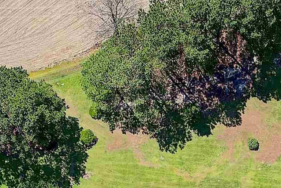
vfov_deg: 14.9
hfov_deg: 23.1
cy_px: 235
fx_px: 687
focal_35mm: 88
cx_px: 166
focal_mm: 8.4
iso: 100
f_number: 2.8
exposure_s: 1/350
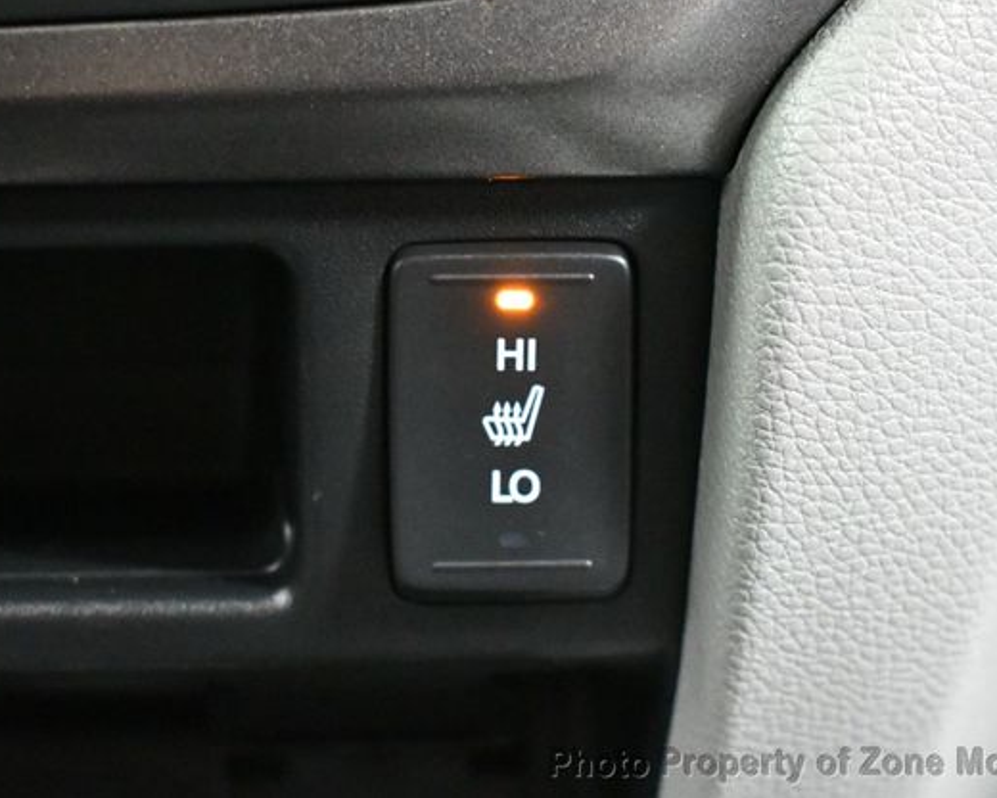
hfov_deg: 25.7
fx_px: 2184
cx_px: 525
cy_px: 389
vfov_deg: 20.7
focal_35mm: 74
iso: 12800
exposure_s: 1/60
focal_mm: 32
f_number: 4.5
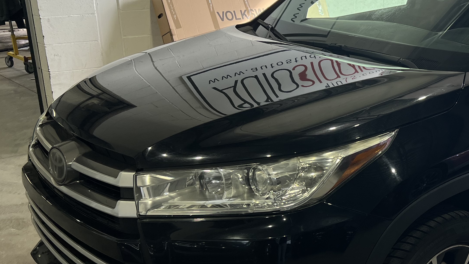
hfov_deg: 37.5
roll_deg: -0.7
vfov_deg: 22.6
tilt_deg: -19.6
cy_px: 173
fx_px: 659
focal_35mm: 53
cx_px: 388
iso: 50
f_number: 1.5
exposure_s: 1/421
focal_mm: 5.7
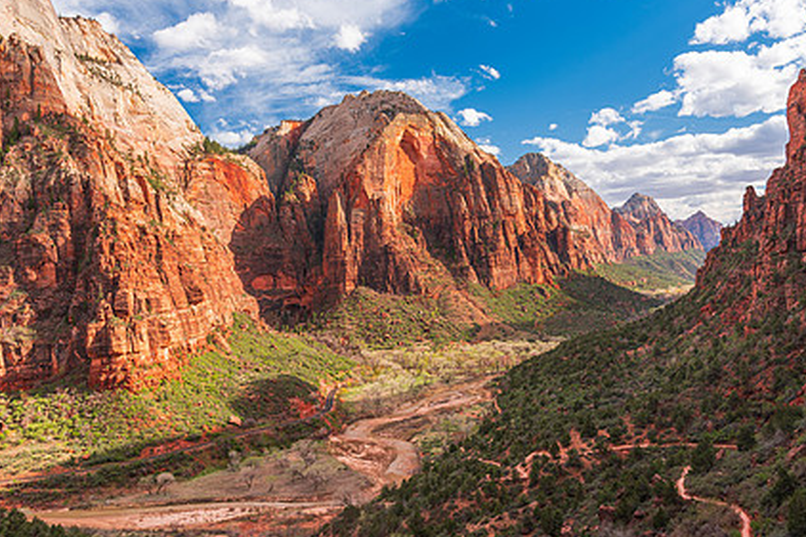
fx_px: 739
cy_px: 234
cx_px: 407
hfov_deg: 57.2
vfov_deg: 39.9
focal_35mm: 33
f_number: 8
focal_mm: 24
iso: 100
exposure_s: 1/90
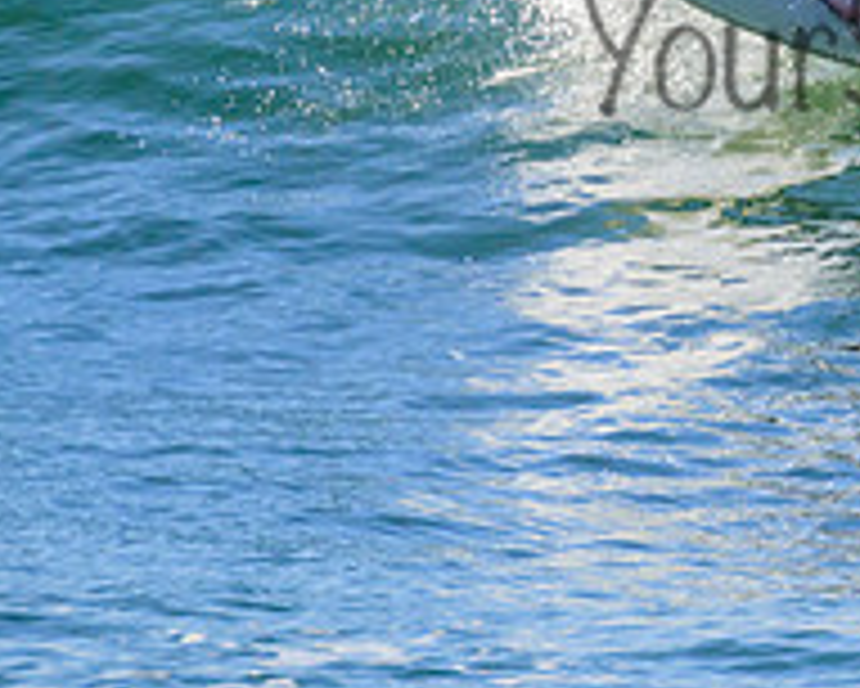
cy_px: 7
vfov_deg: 0.7
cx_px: 1045
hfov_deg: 0.8
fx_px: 58138
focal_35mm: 2283
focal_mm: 800
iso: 900
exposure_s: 1/2000
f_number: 11
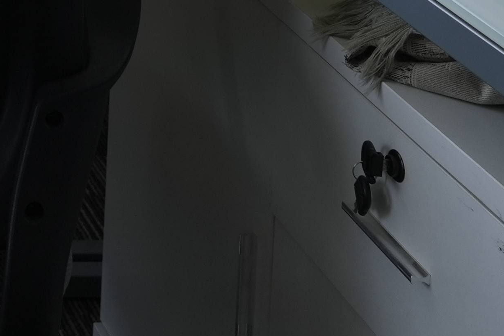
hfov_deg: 15.1
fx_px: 1596
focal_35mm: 114
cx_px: -454
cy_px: -616
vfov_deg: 9.7
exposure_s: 1/90
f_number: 5.6
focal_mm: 20
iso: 250
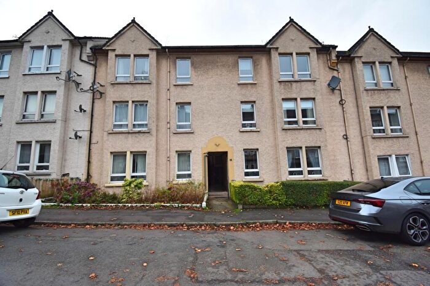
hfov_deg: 100.4
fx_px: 179
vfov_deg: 77.3
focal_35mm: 15
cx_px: 215
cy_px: 143
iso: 100
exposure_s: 1/50
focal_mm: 10
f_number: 4.5
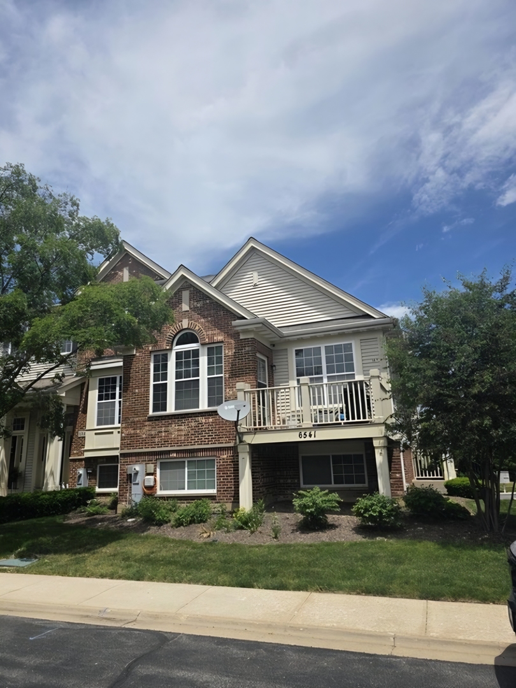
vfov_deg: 73.9
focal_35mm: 23
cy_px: 344
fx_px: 457
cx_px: 258
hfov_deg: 58.9
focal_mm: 6.3
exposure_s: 1/10000
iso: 64
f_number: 1.7
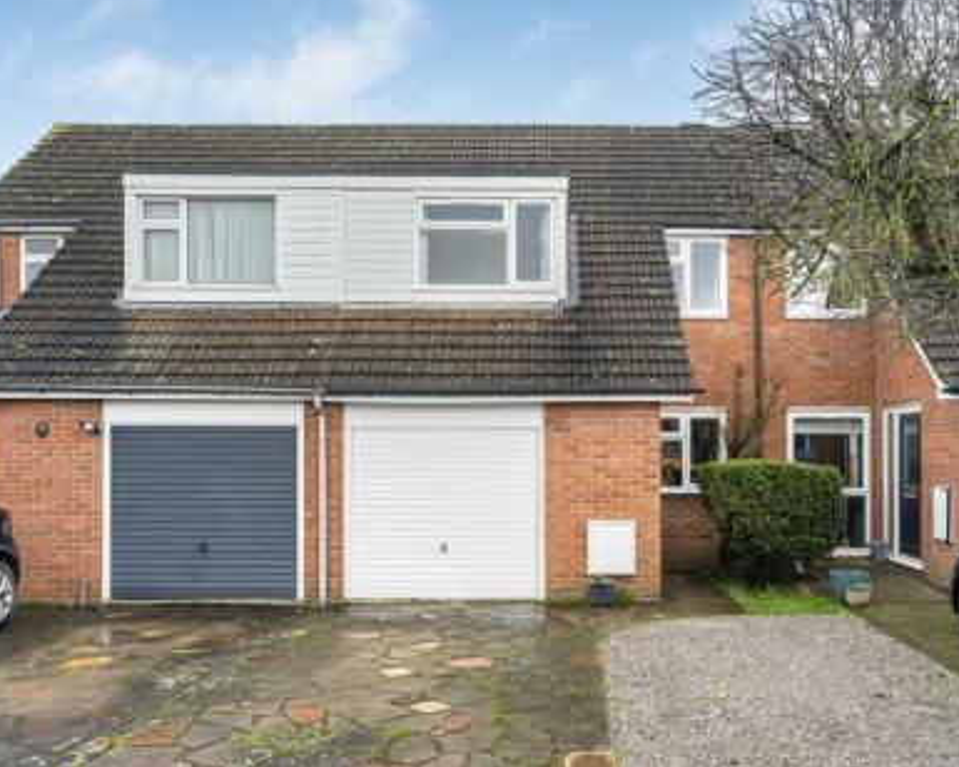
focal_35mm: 29
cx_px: 565
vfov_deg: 50.0
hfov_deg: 60.0
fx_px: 823
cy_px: 375
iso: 640
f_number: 8
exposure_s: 1/40
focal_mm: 25
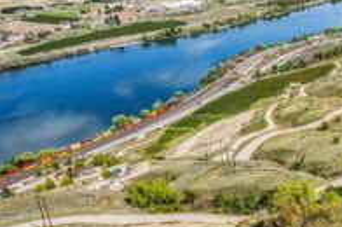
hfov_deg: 39.8
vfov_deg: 29.8
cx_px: 319
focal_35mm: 45
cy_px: 105
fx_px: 427
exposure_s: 1/2000
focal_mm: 8.38
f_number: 2.8
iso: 100
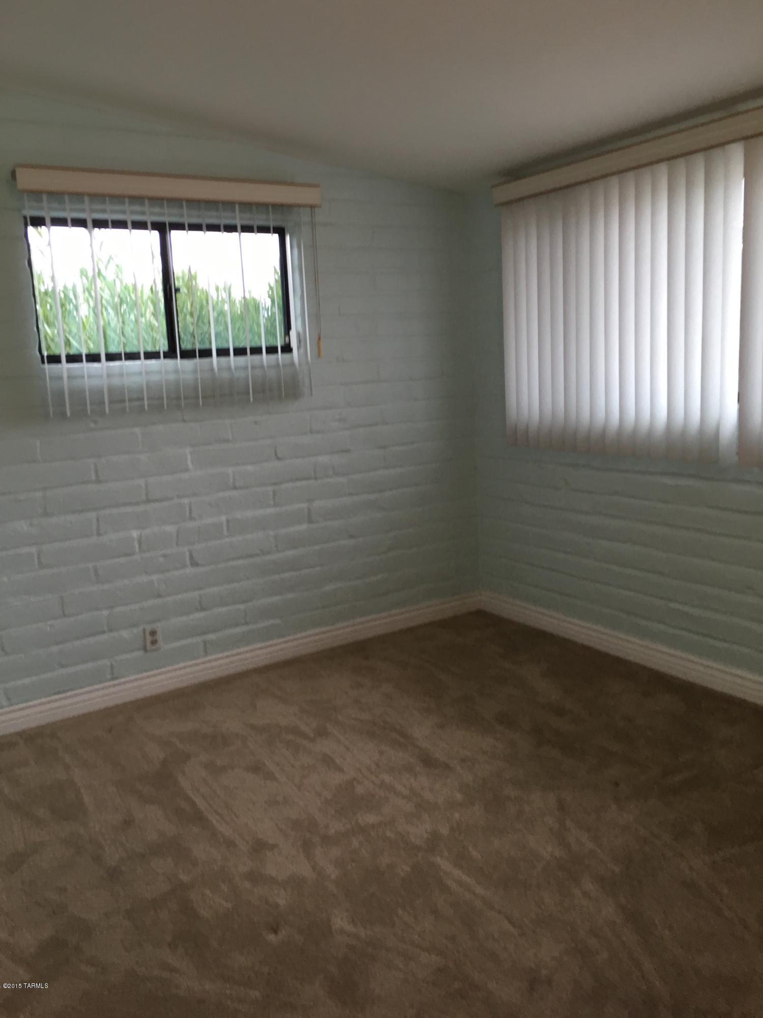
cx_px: 382
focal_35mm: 29
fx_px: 852
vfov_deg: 61.7
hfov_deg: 48.2
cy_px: 509
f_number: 2.2
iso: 32
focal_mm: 4.15
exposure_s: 1/15
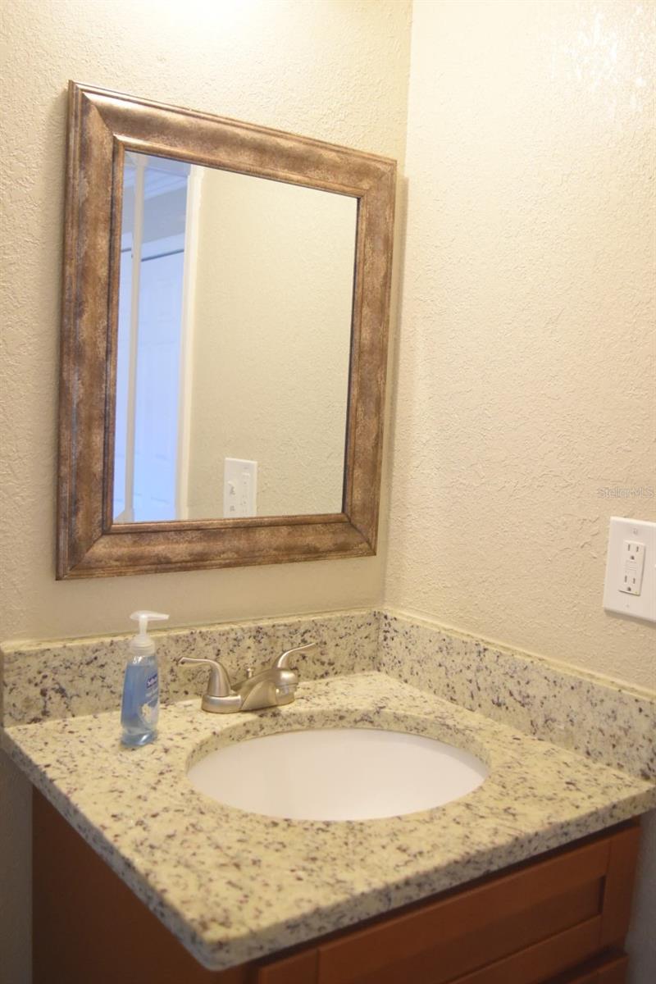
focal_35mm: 33
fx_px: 902
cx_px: 328
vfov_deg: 57.2
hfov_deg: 40.0
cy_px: 492
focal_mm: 22
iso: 1600
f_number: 3.8
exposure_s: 1/60
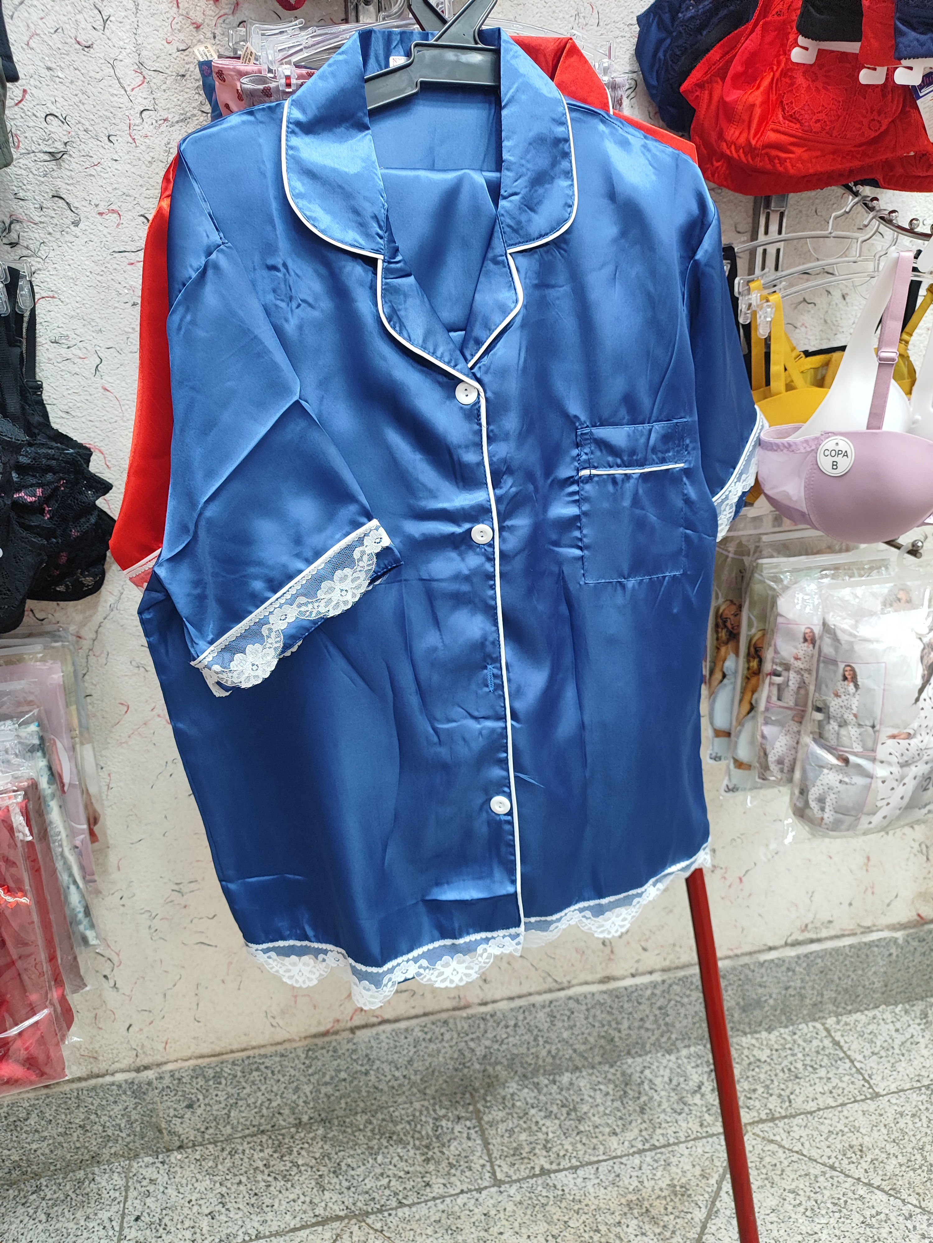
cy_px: 622
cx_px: 466
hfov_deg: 56.8
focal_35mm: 24
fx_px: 862
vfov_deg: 71.6
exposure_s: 1/50
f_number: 1.89
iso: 612
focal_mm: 5.89
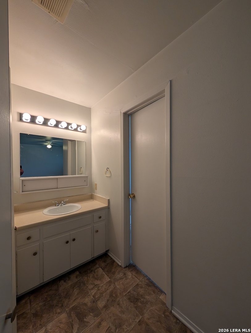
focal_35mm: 12
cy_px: 166
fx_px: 116
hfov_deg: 94.6
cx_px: 126
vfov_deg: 110.5
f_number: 1.7
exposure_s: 1/138
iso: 57
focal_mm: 2.02
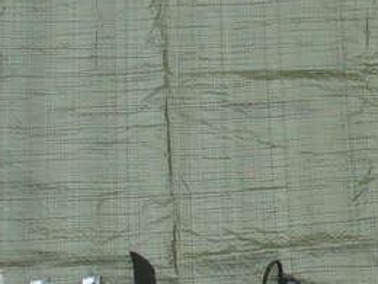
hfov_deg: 13.2
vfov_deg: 10.2
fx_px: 1594
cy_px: 124
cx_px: 441
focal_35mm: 146
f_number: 2.8
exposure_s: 1/500
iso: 80
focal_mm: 6.1
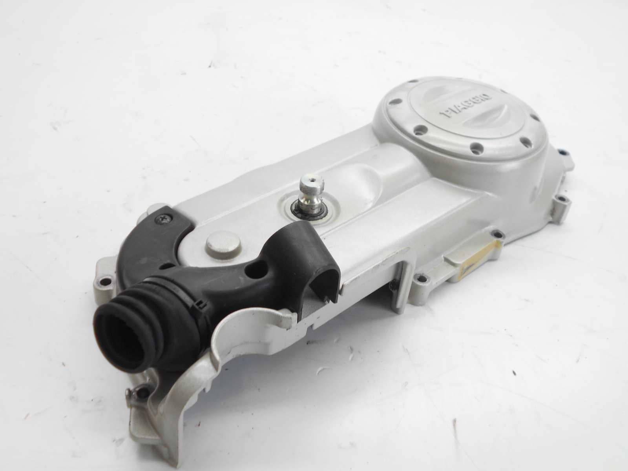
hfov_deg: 54.0
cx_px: 314
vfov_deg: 41.8
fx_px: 617
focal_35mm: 34
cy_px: 236
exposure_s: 1/40
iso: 80
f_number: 3.6
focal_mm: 5.8
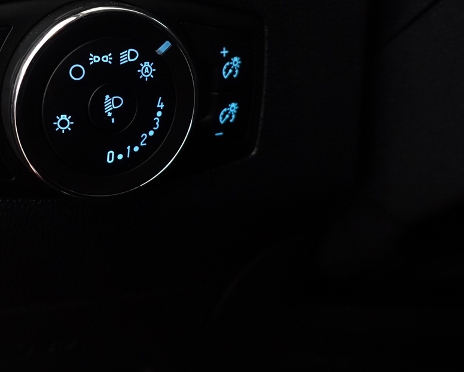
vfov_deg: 31.4
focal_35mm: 47
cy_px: 84
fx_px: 646
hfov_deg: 37.5
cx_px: 67
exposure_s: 1/40
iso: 1000
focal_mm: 8.8
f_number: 2.5
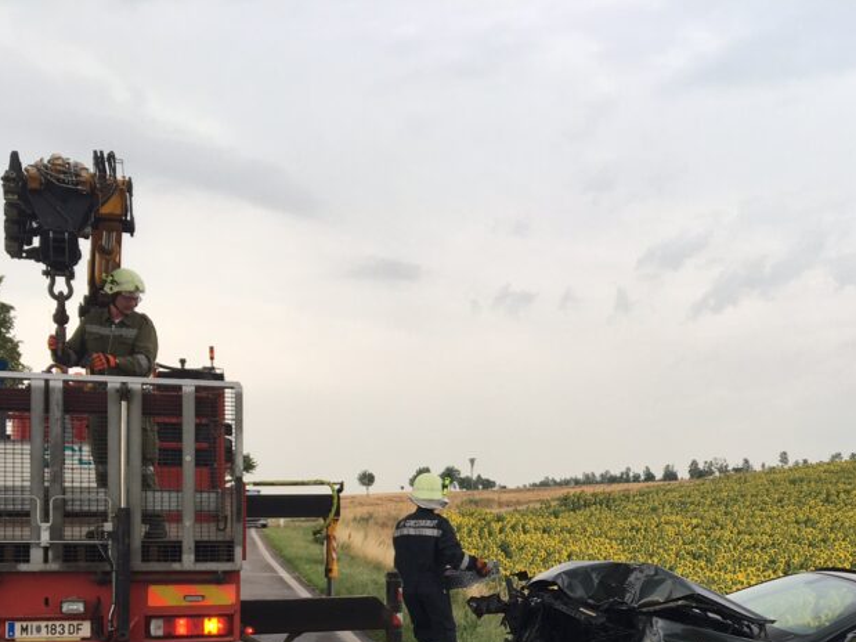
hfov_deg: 39.2
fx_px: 1187
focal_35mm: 48
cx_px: 573
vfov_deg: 29.5
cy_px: 527
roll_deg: +3.1
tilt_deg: +1.7
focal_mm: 4.15
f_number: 2.2
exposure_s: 1/159
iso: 25
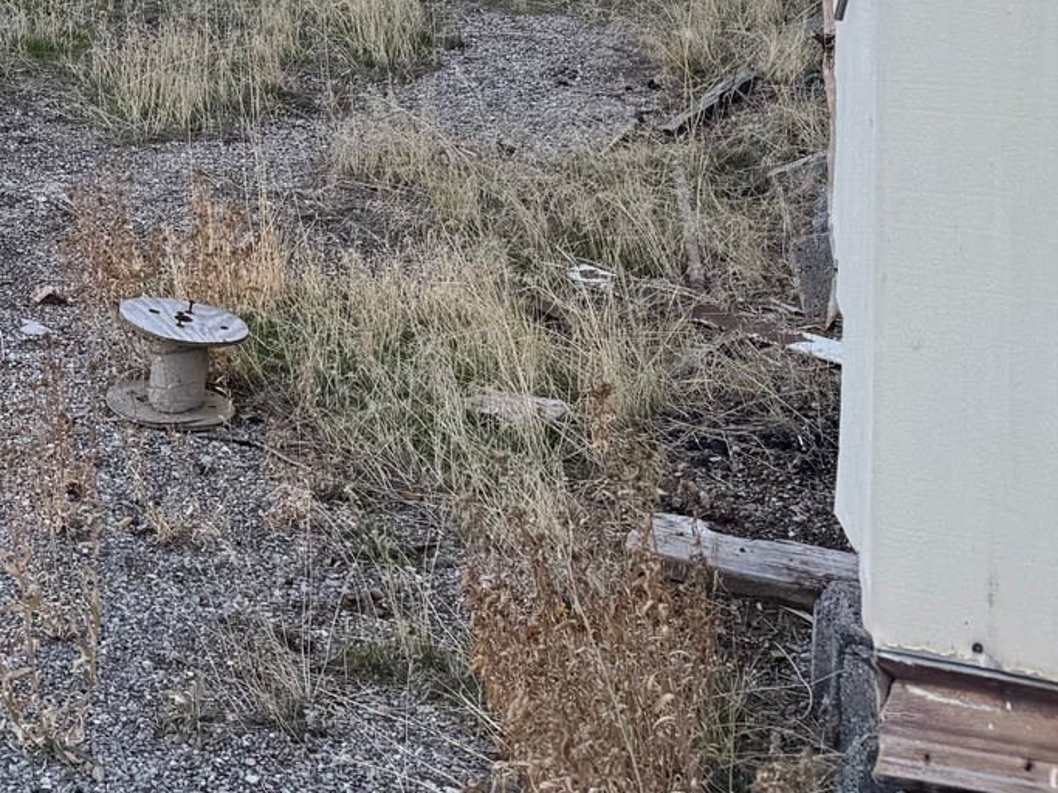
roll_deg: +1.8
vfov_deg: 18.3
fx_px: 2200
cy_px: -375
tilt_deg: -1.1
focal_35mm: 72
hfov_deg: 24.3
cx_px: -240
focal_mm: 6.76
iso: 80
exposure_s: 1/311
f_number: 1.78
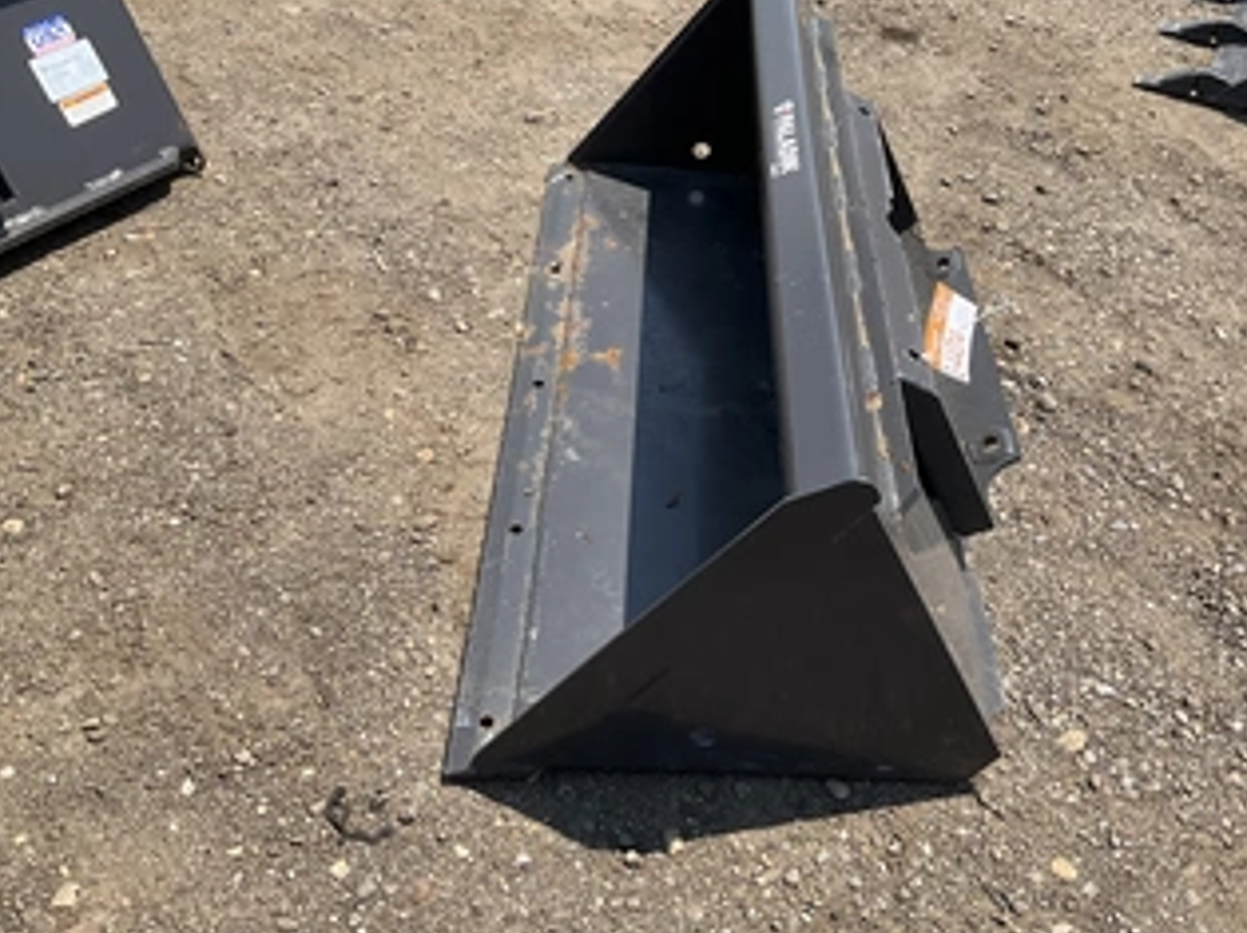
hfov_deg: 49.8
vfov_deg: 38.5
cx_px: 766
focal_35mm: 37
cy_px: 377
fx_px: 1332
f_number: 1.8
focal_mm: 3
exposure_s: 1/1279
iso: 25
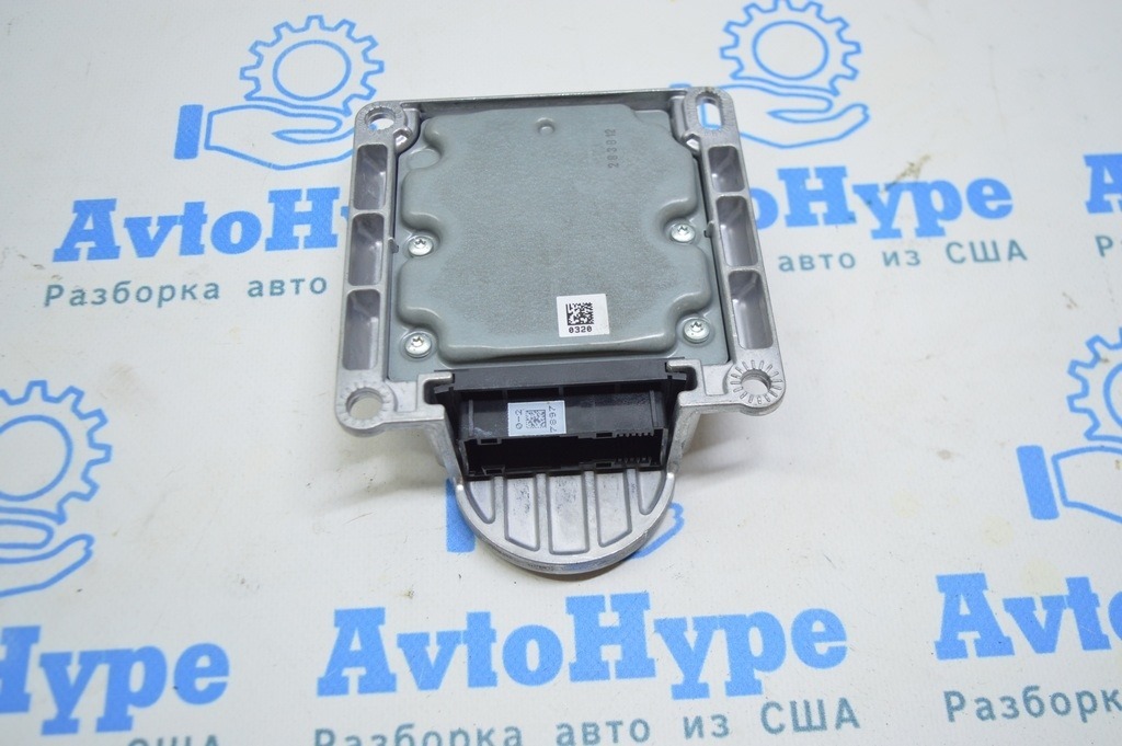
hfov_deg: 53.2
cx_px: 561
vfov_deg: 36.8
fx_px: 1121
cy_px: 373
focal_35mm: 36
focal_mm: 24
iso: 400
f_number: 4
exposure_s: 1/50
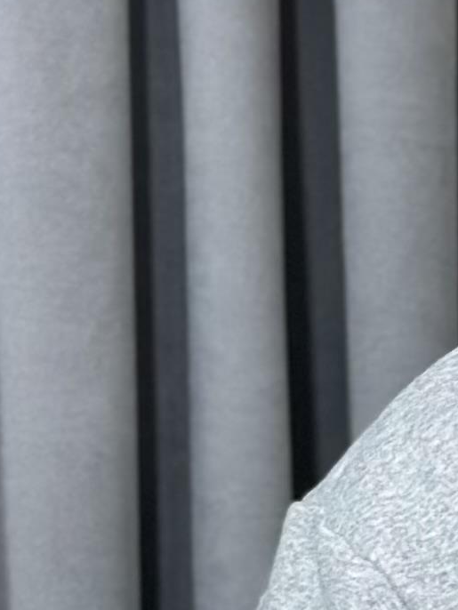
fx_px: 4972
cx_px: 1163
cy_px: 831
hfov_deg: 5.1
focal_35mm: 282
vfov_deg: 6.9
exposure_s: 1/100
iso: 80
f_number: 1.78
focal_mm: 6.86
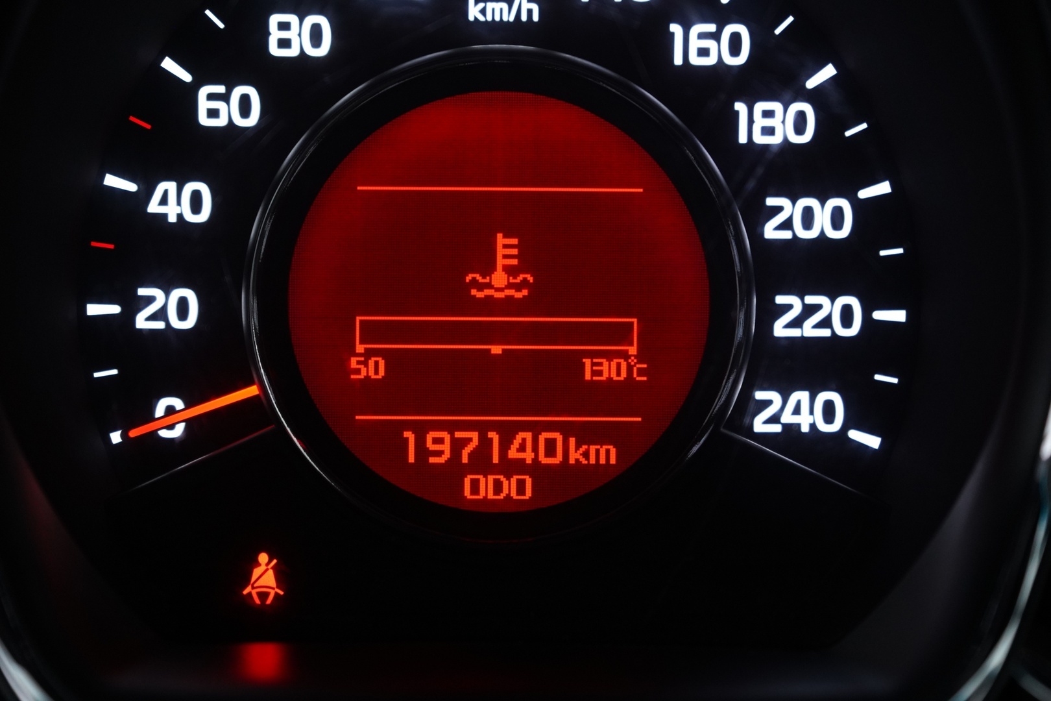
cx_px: 526
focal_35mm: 59
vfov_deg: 23.0
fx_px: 1722
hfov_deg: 33.9
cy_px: 350
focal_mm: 59
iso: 3200
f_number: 5
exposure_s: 1/40
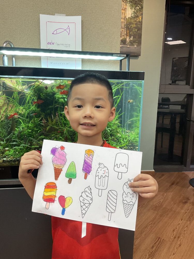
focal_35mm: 29
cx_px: 97
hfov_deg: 48.2
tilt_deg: -10.7
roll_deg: -2.2
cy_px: 130
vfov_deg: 61.7
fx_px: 217
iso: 50
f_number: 1.8
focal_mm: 3
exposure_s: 1/100
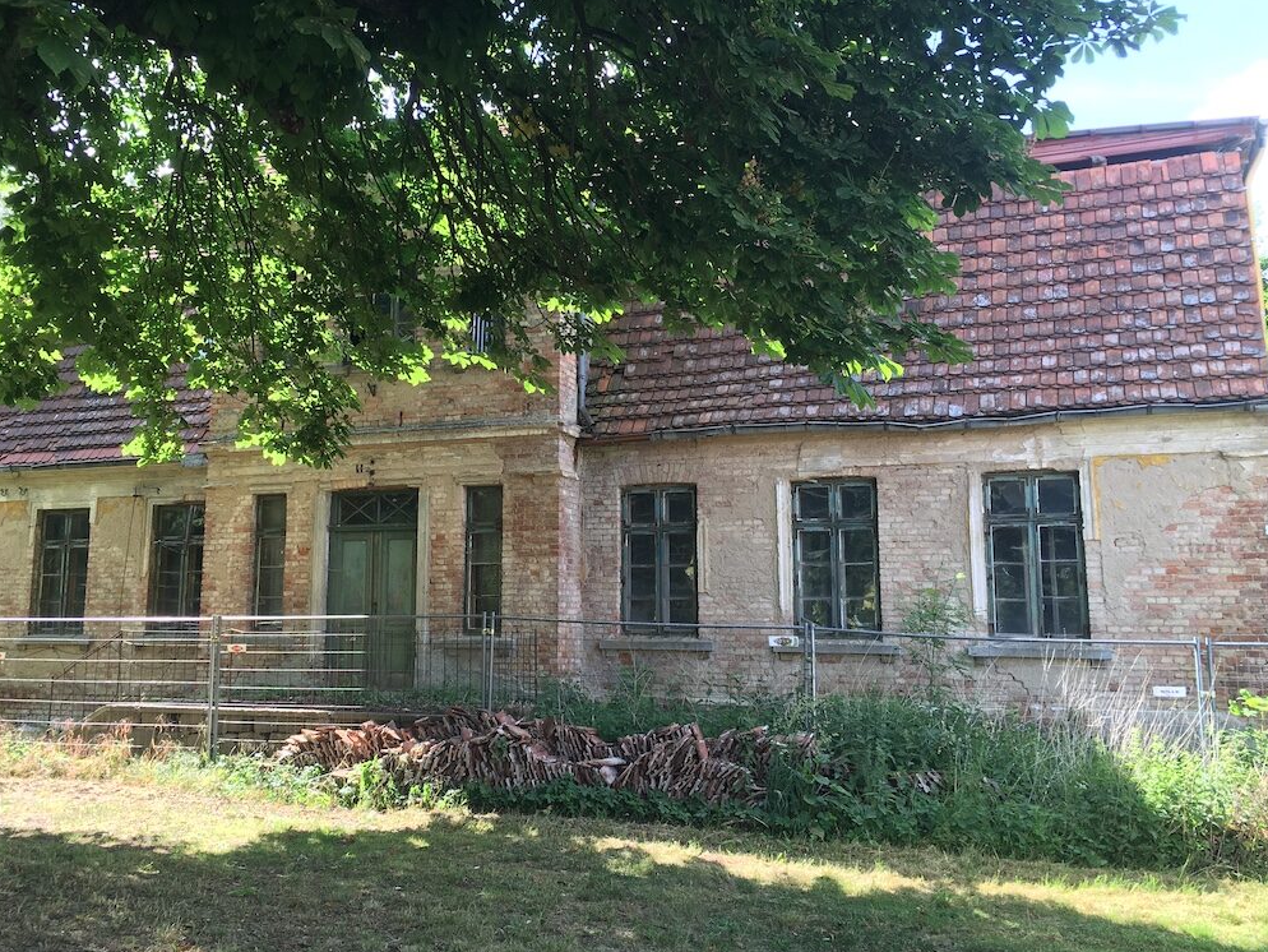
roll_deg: +1.4
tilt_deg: +9.5
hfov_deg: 52.5
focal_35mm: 35
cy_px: 407
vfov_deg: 40.6
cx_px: 555
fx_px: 1282
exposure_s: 1/120
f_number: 2.2
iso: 25
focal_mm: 4.15
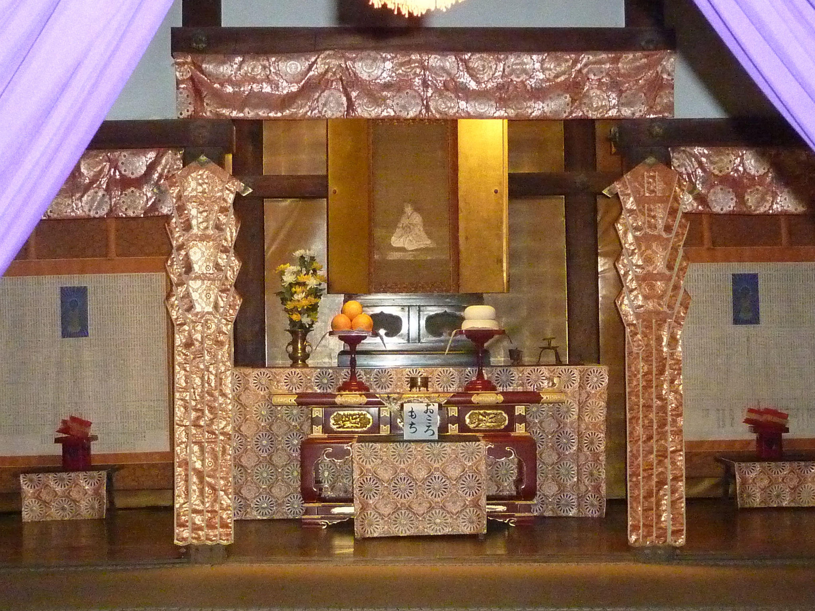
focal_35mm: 55
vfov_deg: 26.6
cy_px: 306
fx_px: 1295
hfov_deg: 34.9
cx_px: 408
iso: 800
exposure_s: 1/30
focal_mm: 5
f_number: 3.4
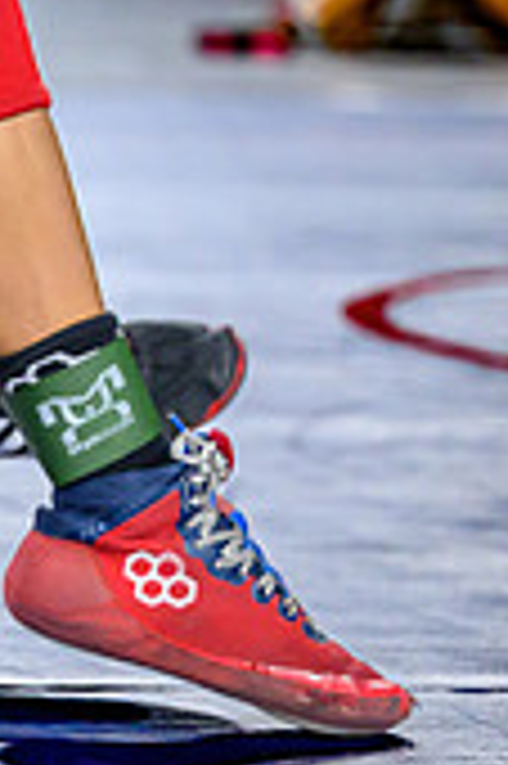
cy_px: 249
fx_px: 6511
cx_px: -836
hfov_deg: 4.3
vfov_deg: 6.7
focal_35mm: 307
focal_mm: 80
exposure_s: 1/800
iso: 2000
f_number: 2.8
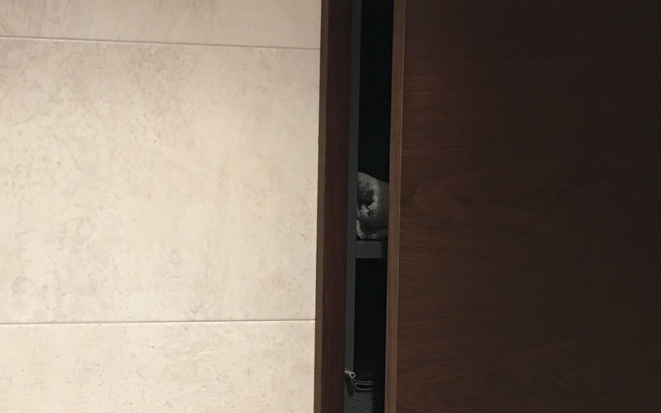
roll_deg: -0.6
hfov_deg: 28.5
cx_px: 100
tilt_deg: -2.9
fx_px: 1261
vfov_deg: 18.6
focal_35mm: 70
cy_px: 273
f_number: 2.2
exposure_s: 1/33
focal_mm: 4.15
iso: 125
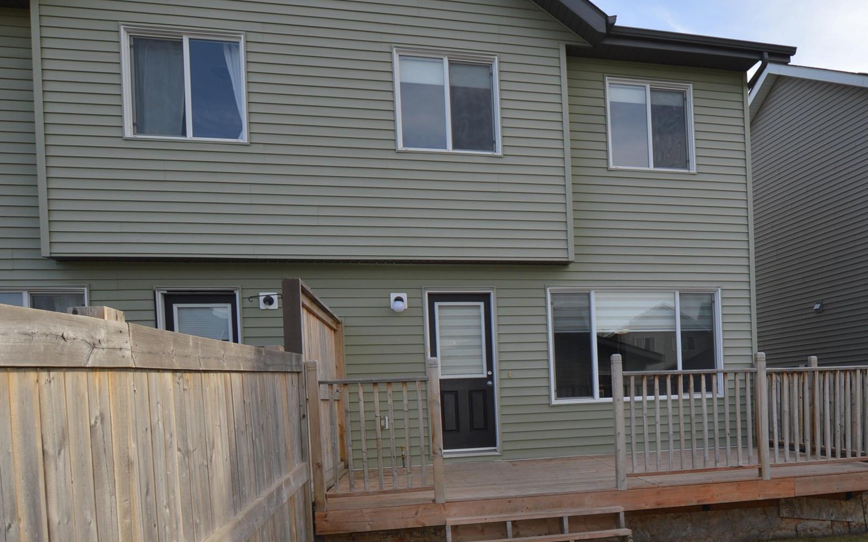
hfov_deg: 61.7
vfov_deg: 41.7
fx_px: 686
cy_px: 416
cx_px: 631
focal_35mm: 29
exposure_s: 1/200
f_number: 7.1
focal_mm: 10
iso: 100
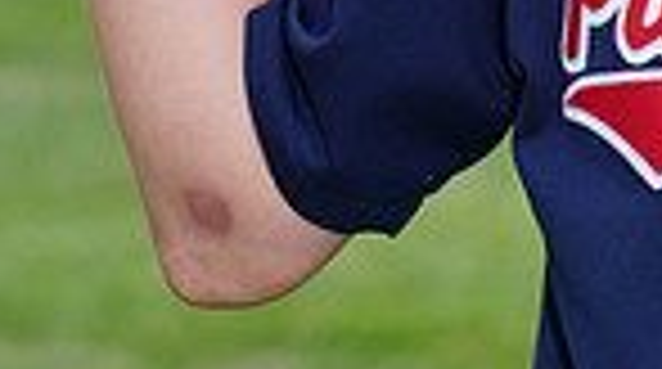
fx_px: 13507
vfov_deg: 1.6
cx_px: 1000
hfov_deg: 2.8
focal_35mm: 771
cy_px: -475
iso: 200
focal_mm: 186
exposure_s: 1/250
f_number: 9
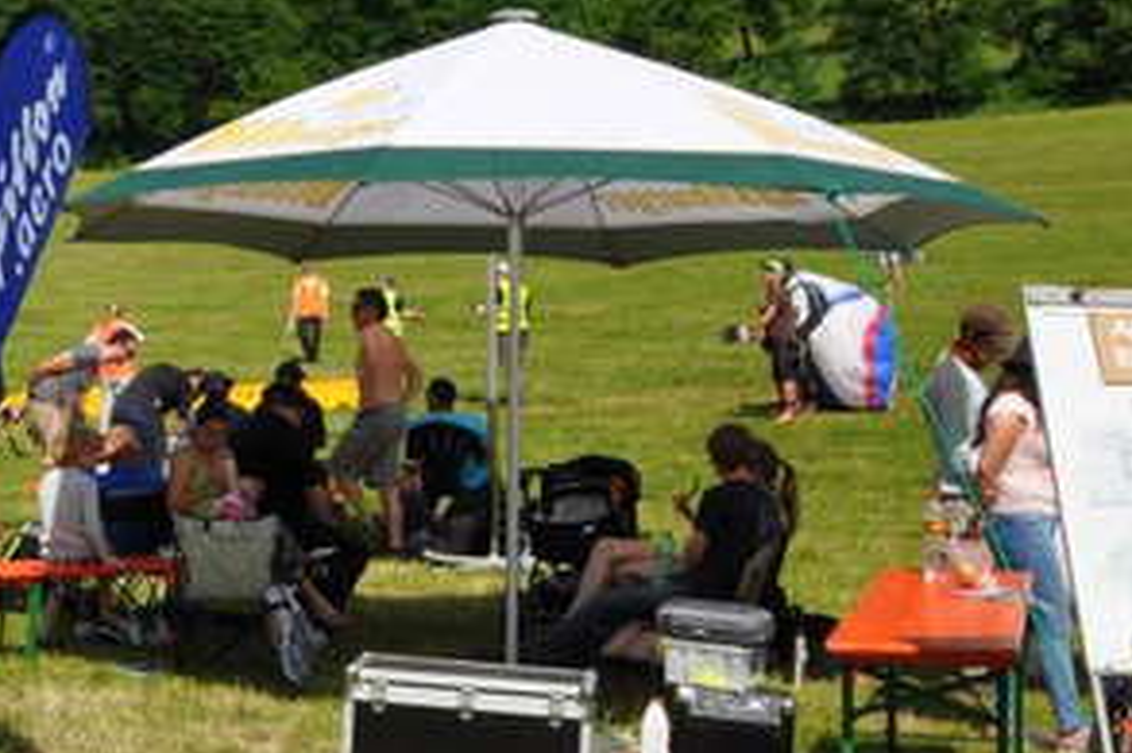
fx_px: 2294
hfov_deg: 24.7
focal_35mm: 73
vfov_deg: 18.6
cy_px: 270
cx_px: -270
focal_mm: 18
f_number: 14
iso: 200
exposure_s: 1/200
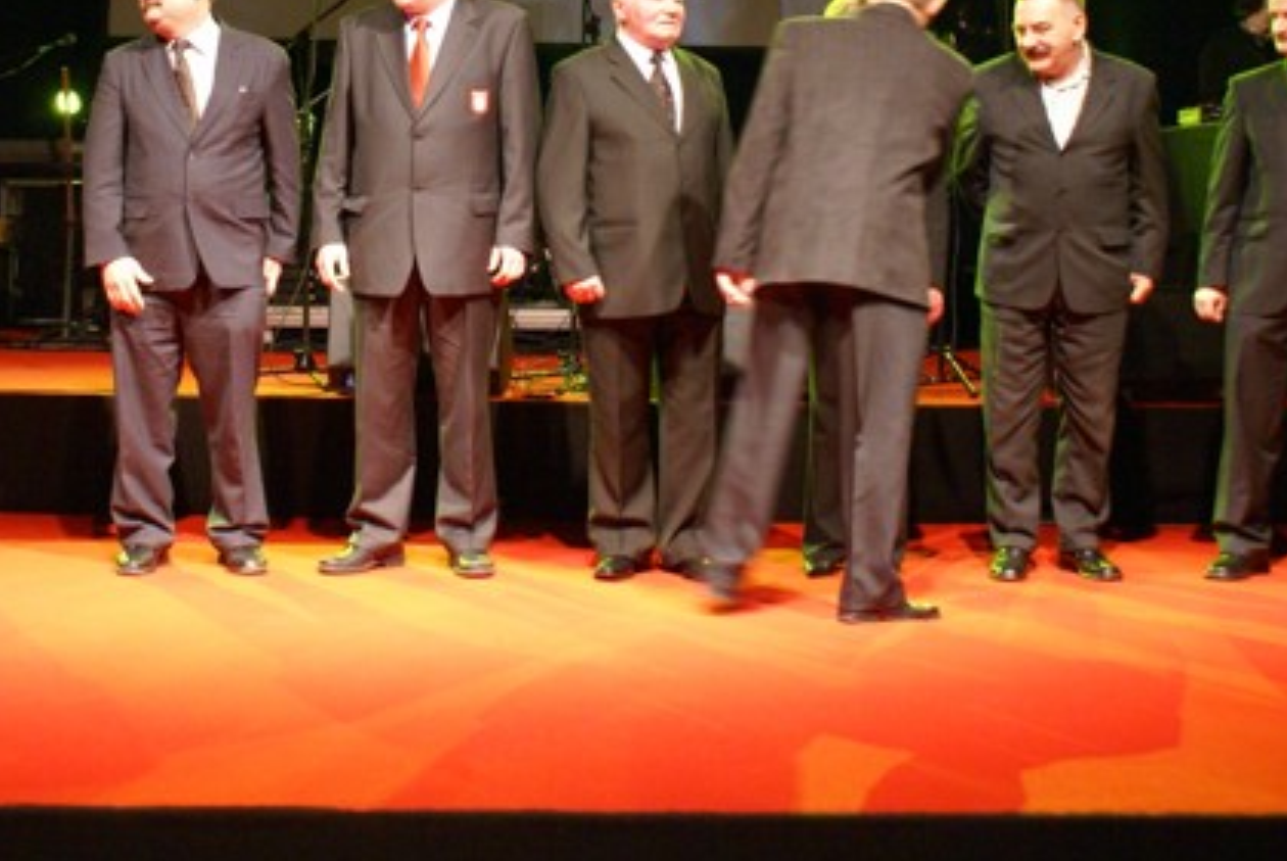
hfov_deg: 30.7
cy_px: 187
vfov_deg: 20.8
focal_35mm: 65
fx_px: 2326
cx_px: 429
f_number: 4.5
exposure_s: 1/25
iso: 800
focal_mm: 26
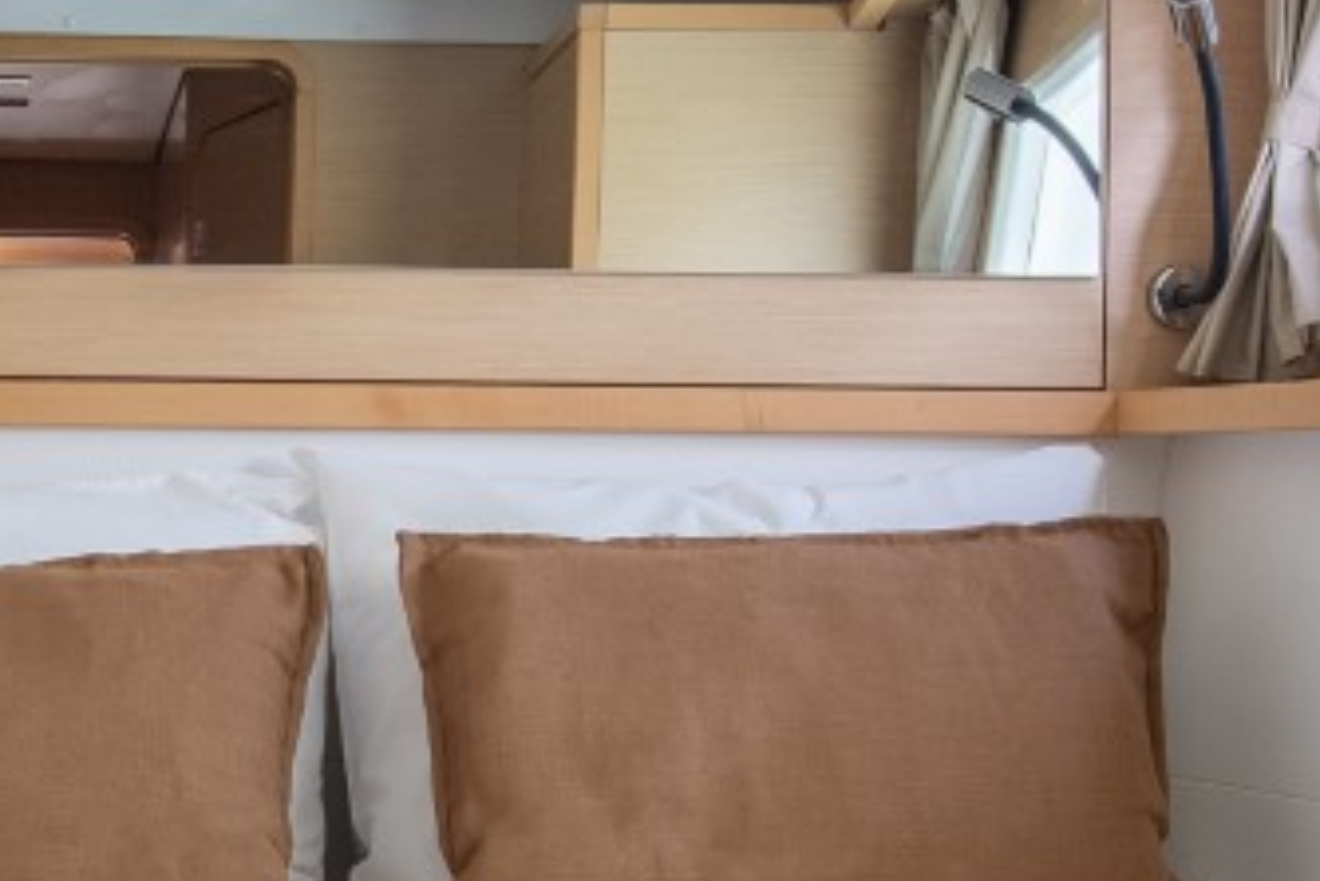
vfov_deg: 14.8
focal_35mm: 92
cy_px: 597
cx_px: 79
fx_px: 3375
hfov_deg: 21.5
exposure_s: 1/30
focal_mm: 19
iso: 800
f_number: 8
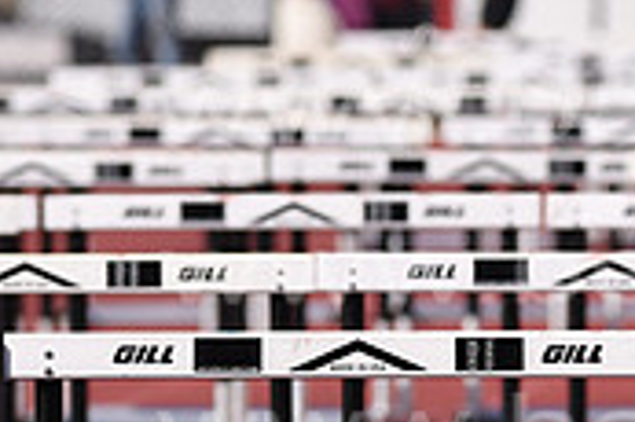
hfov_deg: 1.4
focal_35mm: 1511
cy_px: 358
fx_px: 26627
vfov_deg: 0.9
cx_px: 998
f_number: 5.6
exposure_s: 1/3200
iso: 400
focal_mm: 300
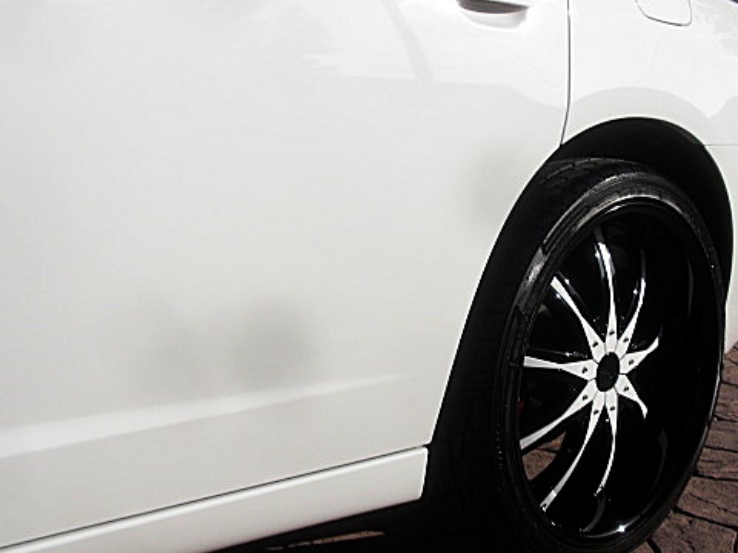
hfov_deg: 39.6
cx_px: 418
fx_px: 1023
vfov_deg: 30.3
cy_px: 272
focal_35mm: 48
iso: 50
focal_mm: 6.3
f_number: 7.9
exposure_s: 1/200
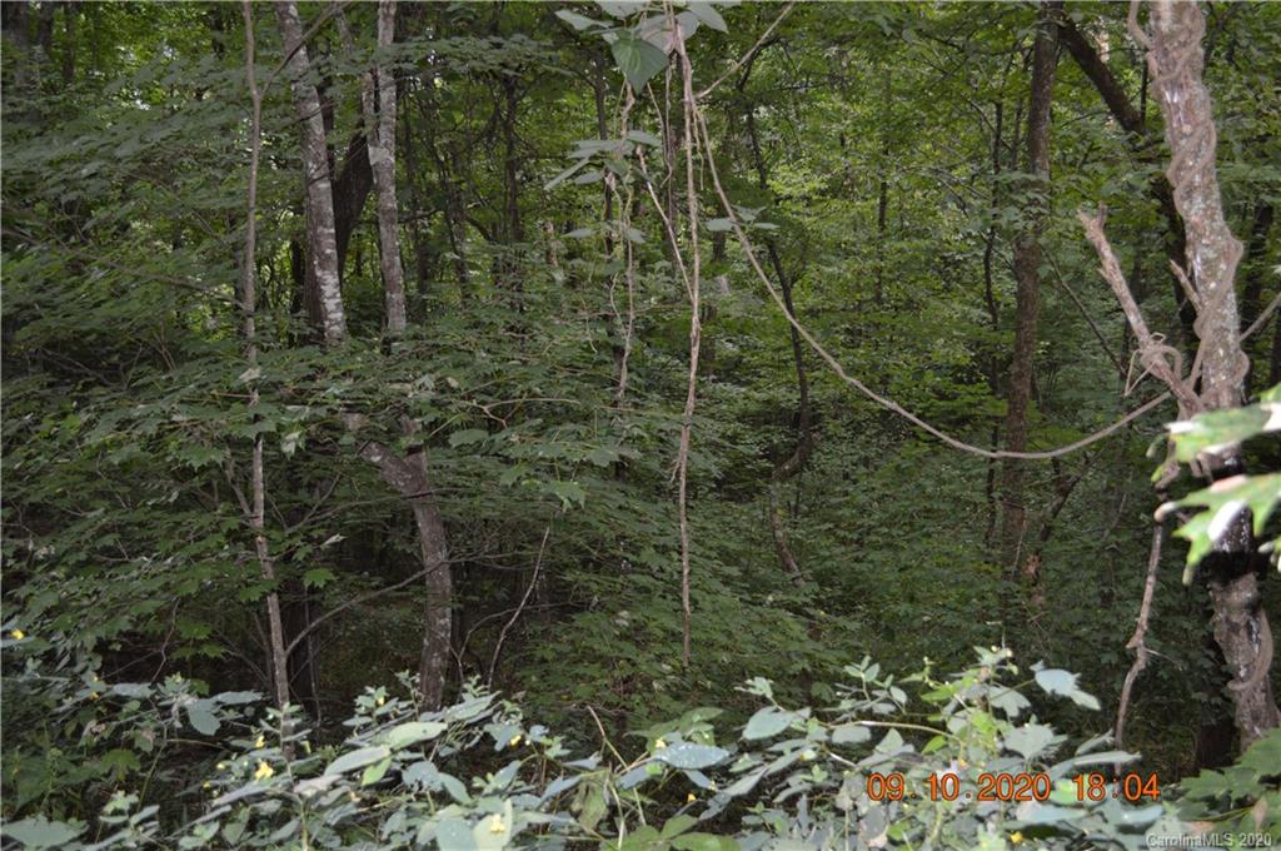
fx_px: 1279
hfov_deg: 53.2
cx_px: 640
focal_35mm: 36
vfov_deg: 36.8
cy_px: 426
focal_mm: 24
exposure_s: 1/60
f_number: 4
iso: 400
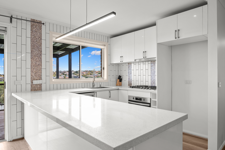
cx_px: 112
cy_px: 75
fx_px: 144
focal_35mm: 23
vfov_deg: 55.1
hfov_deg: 76.1
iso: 320
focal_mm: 15
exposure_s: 1/10
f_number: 8
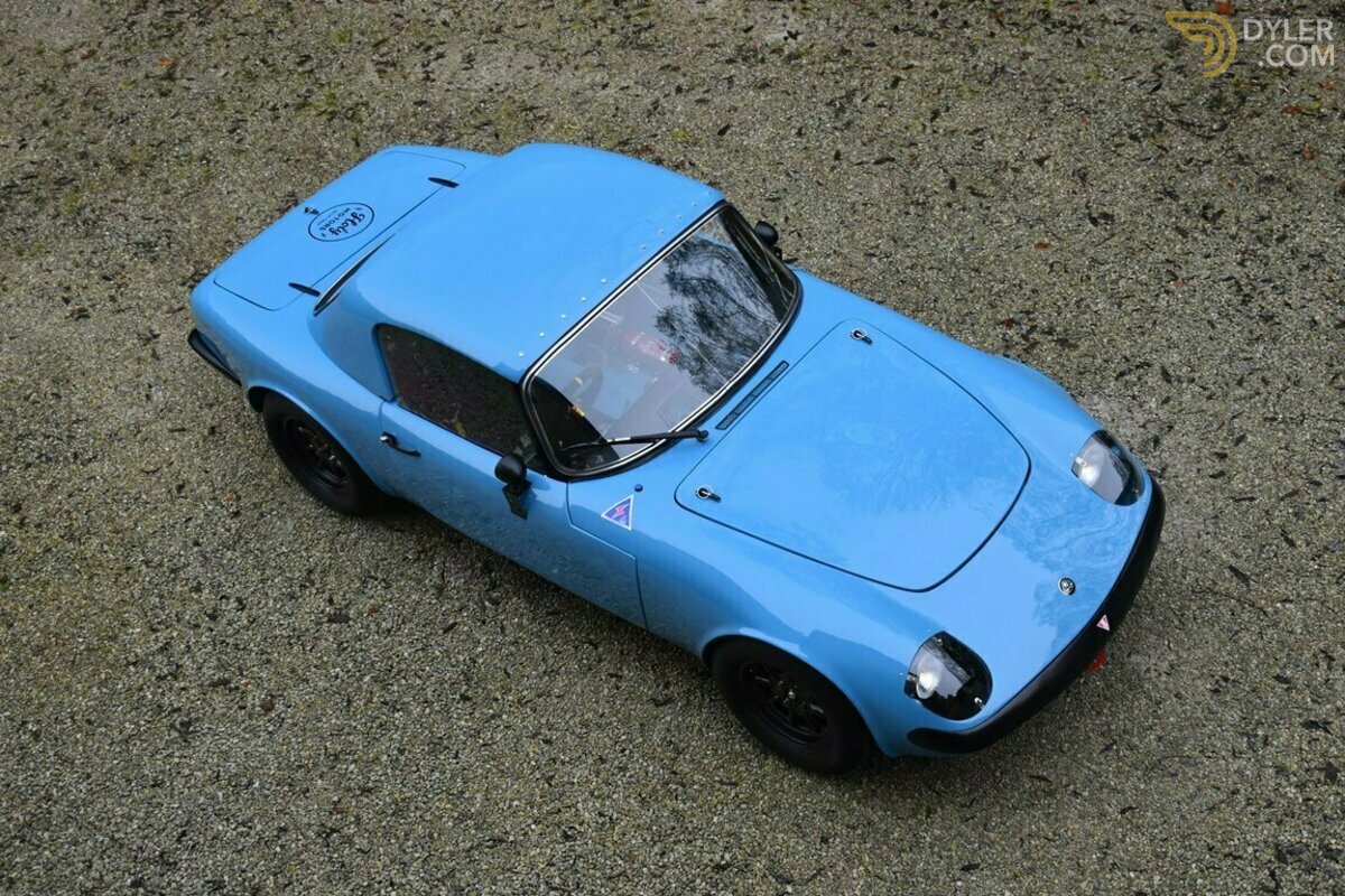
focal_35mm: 34
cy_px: 448
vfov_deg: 38.4
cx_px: 672
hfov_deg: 55.1
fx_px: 1289
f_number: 3.8
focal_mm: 23
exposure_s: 1/250
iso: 640
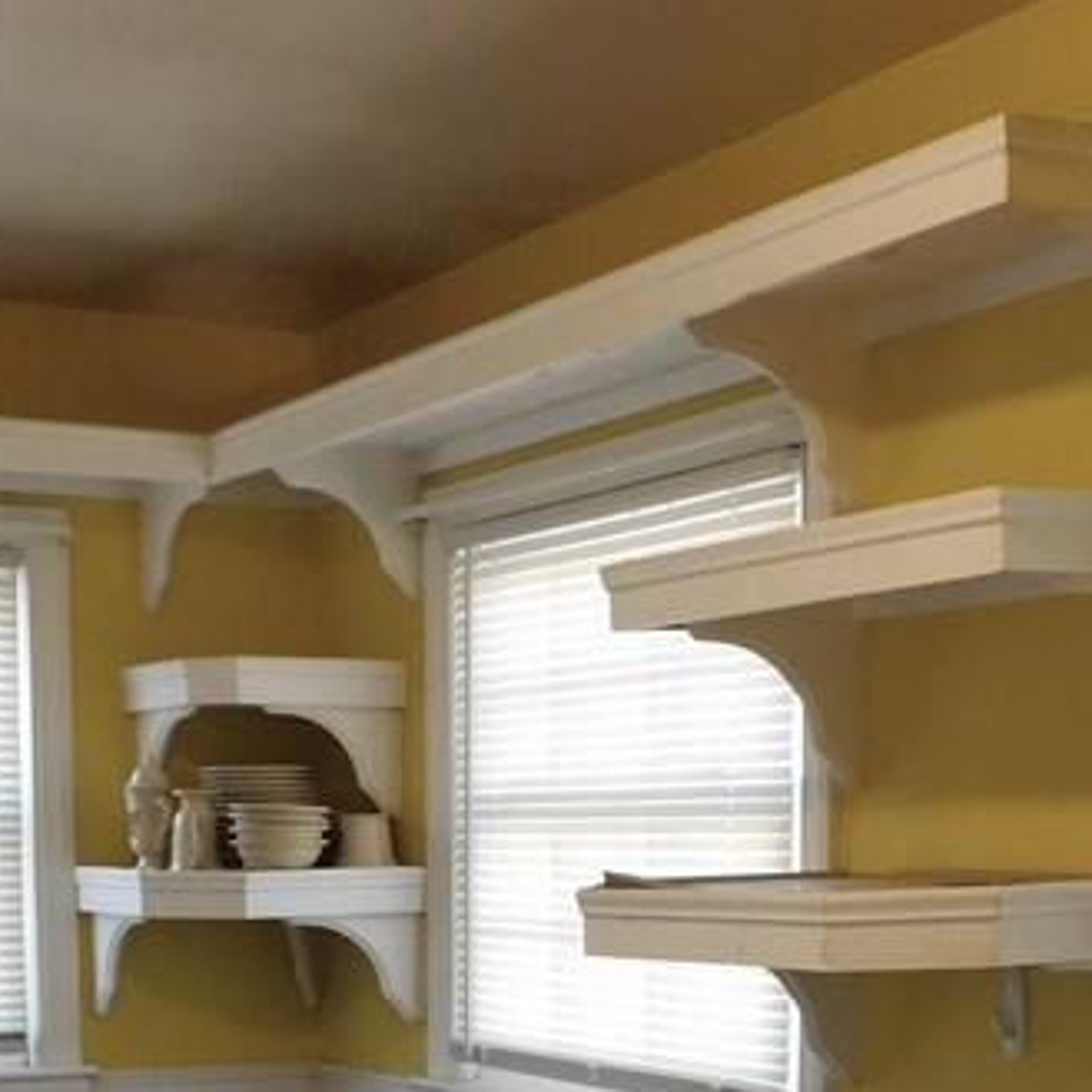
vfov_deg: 24.6
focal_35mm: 66
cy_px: 1158
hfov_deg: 26.0
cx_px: 402
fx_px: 2356
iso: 320
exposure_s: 1/30
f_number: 3.3
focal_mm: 4.3
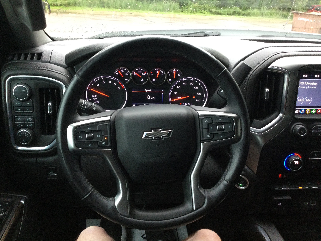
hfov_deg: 58.4
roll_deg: -4.3
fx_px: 287
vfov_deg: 45.4
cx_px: 160
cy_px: 120
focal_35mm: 31
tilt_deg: -24.5
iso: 100
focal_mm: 3.3
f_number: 2.4
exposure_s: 1/30
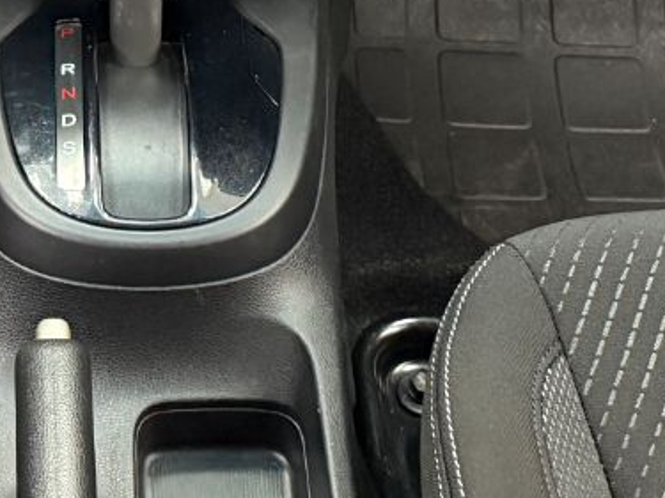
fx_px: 2362
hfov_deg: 15.9
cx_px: 121
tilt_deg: -31.5
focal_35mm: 123
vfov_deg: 11.4
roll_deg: -1.5
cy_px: -338
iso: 800
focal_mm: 6.76
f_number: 1.78
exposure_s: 1/40
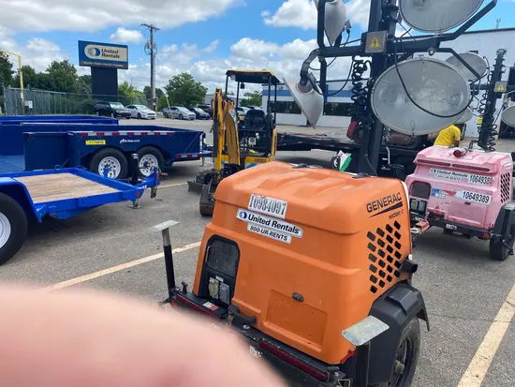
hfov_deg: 67.3
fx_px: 387
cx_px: 258
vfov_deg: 53.1
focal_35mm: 26
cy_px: 194
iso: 32
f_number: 1.8
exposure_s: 1/1653
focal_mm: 4.25
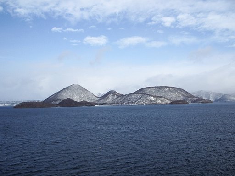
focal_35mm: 35
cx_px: 118
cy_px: 88
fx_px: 238
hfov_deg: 52.6
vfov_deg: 40.7
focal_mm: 5.8
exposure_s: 1/500
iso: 50
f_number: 4.3
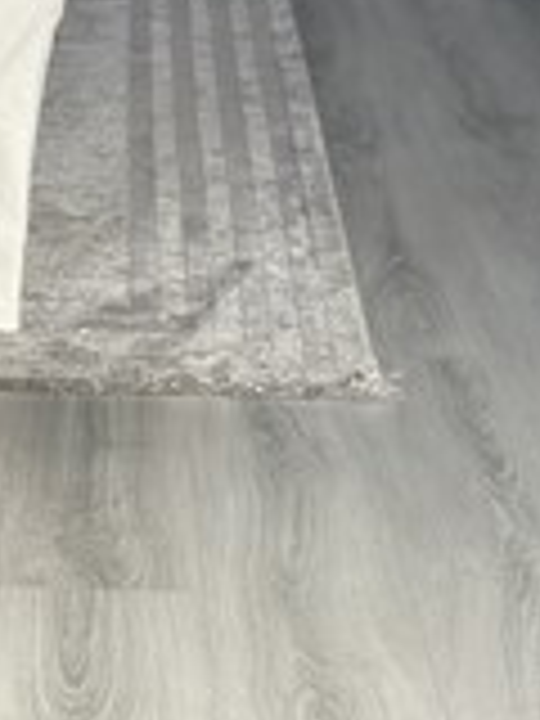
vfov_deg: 12.3
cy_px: -405
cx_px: -162
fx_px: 3162
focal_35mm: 152
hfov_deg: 9.6
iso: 125
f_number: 1.78
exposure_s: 1/77
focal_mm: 6.86
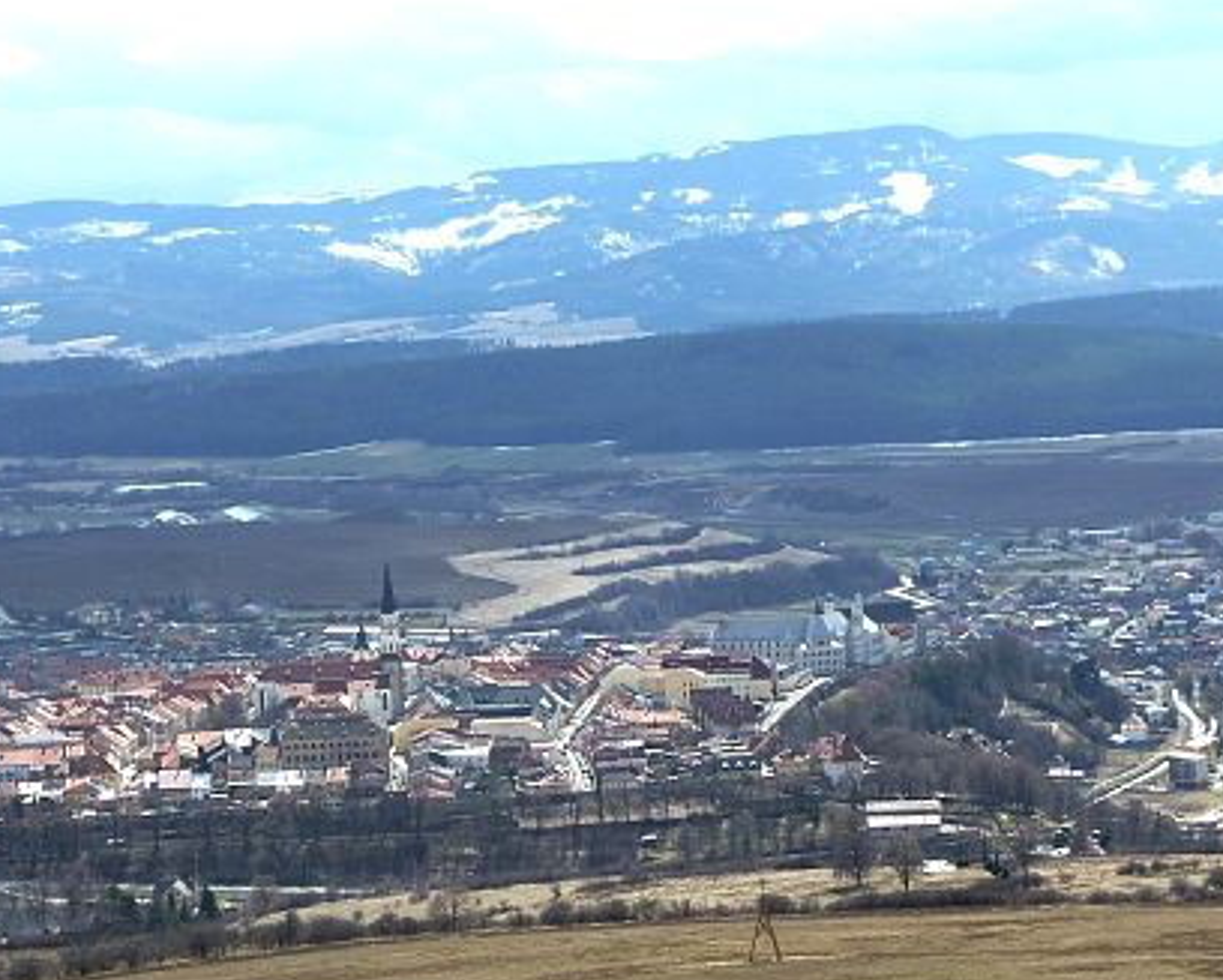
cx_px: 650
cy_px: 661
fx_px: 4455
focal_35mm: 123
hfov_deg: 15.6
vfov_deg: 12.5
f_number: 4.2
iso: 80
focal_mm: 13.7
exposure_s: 1/400
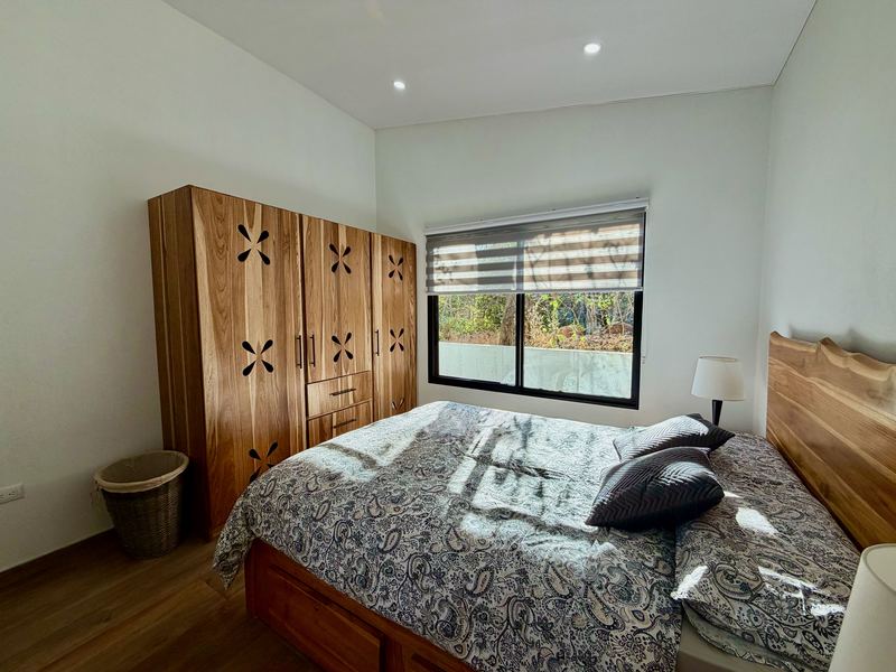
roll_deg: +0.6
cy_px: 336
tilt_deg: -5.6
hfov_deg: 102.1
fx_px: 362
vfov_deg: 85.7
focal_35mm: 14
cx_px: 448
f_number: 2.2
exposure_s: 1/151
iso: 50
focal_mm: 2.22
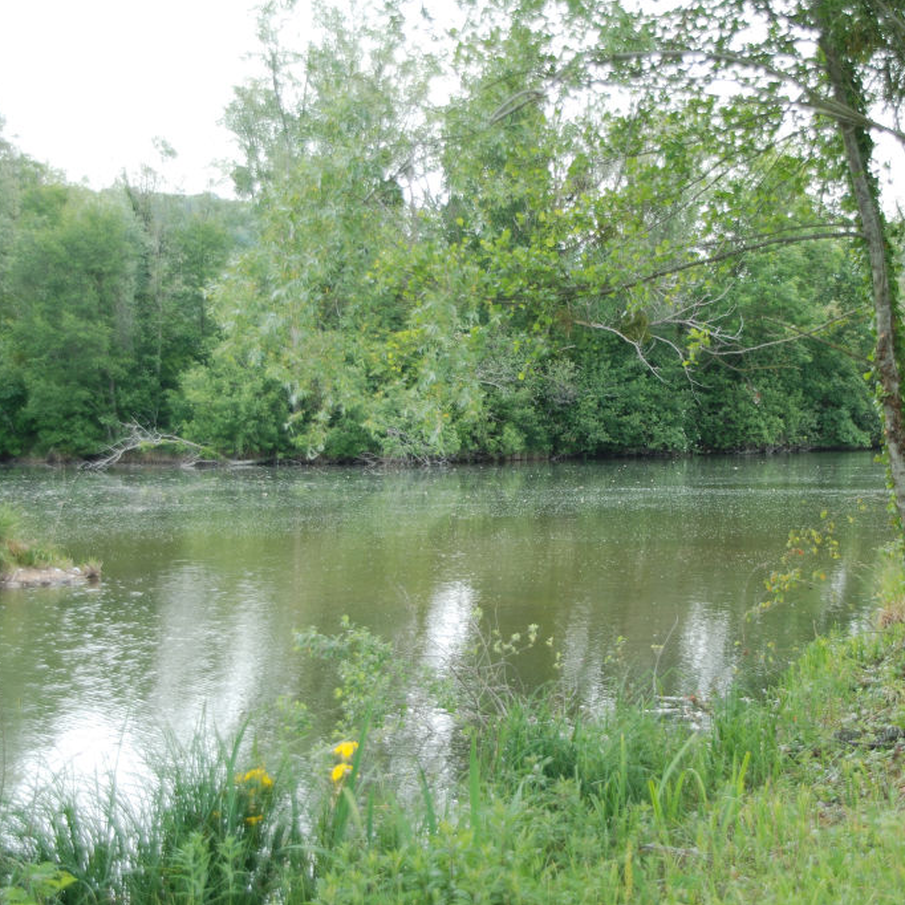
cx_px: 587
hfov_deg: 24.9
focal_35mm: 69
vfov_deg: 25.0
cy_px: 452
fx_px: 2041
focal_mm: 36
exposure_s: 1/125
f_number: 5.6
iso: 125
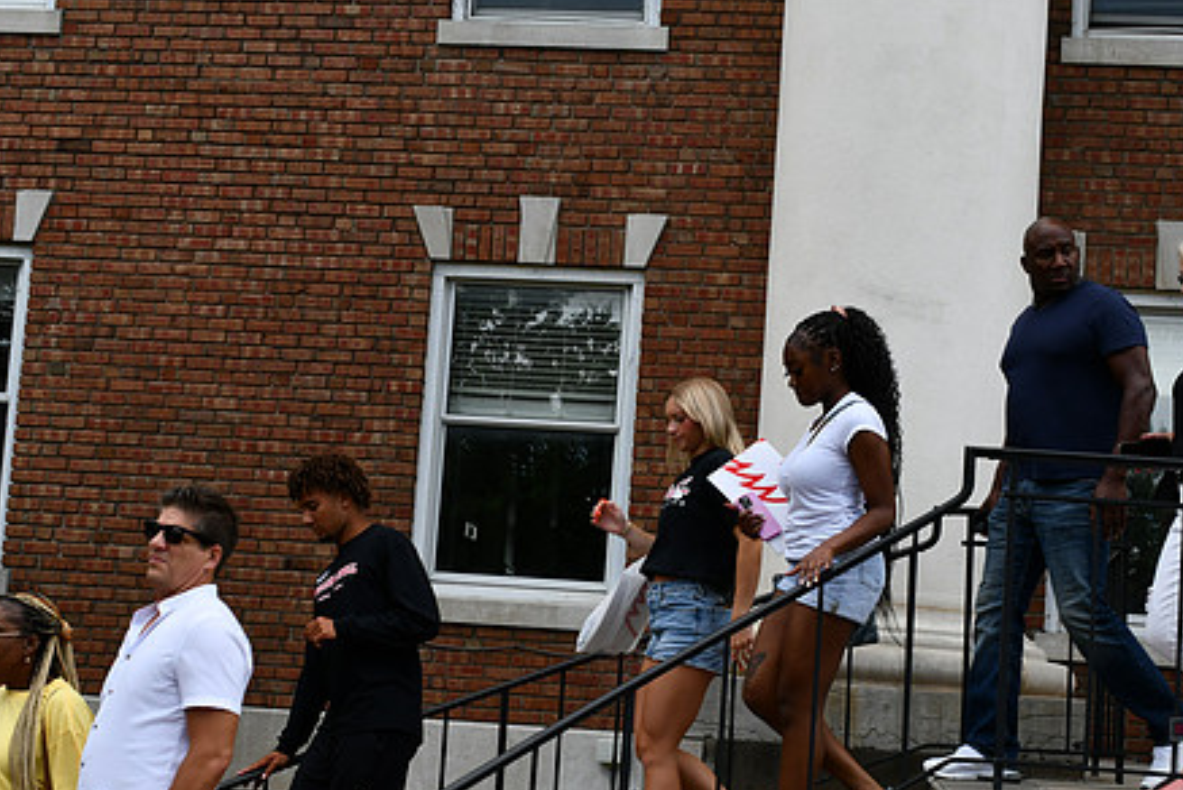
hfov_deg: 32.9
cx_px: 617
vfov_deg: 22.2
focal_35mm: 61
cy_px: 502
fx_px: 2006
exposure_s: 1/250
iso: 125
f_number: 8
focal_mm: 31
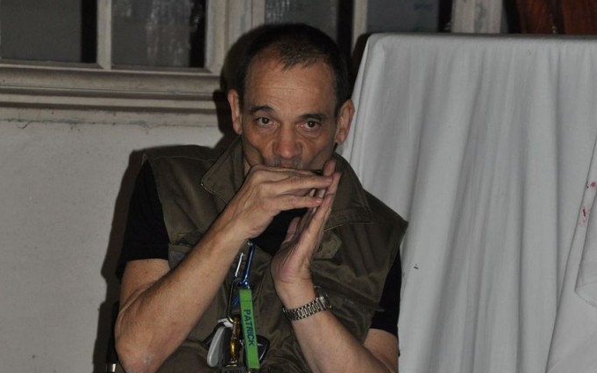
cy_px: 382
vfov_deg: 6.3
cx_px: 298
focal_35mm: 208
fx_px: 3384
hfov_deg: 10.1
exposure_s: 1/60
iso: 800
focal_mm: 90
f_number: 5.3
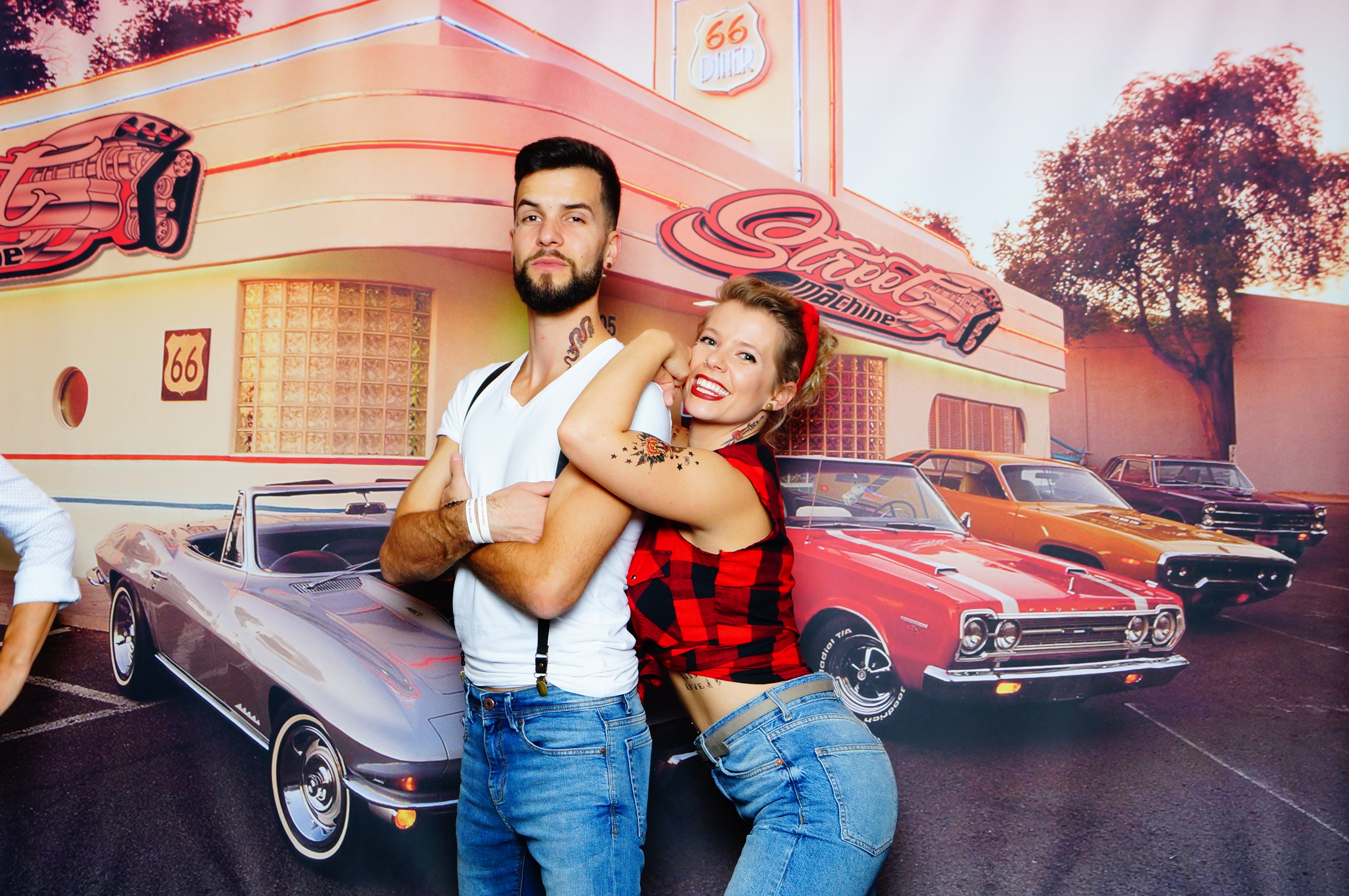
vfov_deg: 25.7
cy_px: 448
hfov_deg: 37.9
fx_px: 1965
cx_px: 674
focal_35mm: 52
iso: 400
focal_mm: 35
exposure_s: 1/100
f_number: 7.1
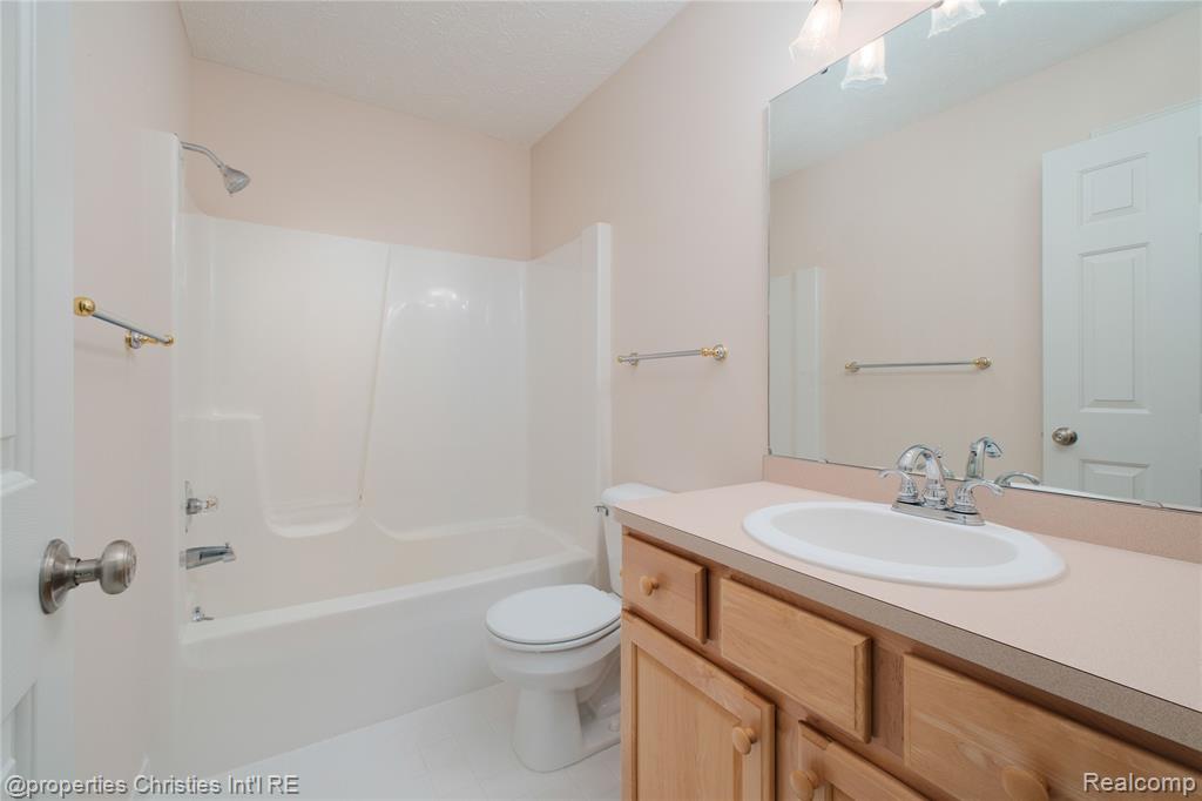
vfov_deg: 77.3
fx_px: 501
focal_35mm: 15
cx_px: 601
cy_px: 400
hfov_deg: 100.4
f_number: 6.4
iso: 640
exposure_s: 1/250
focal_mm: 10
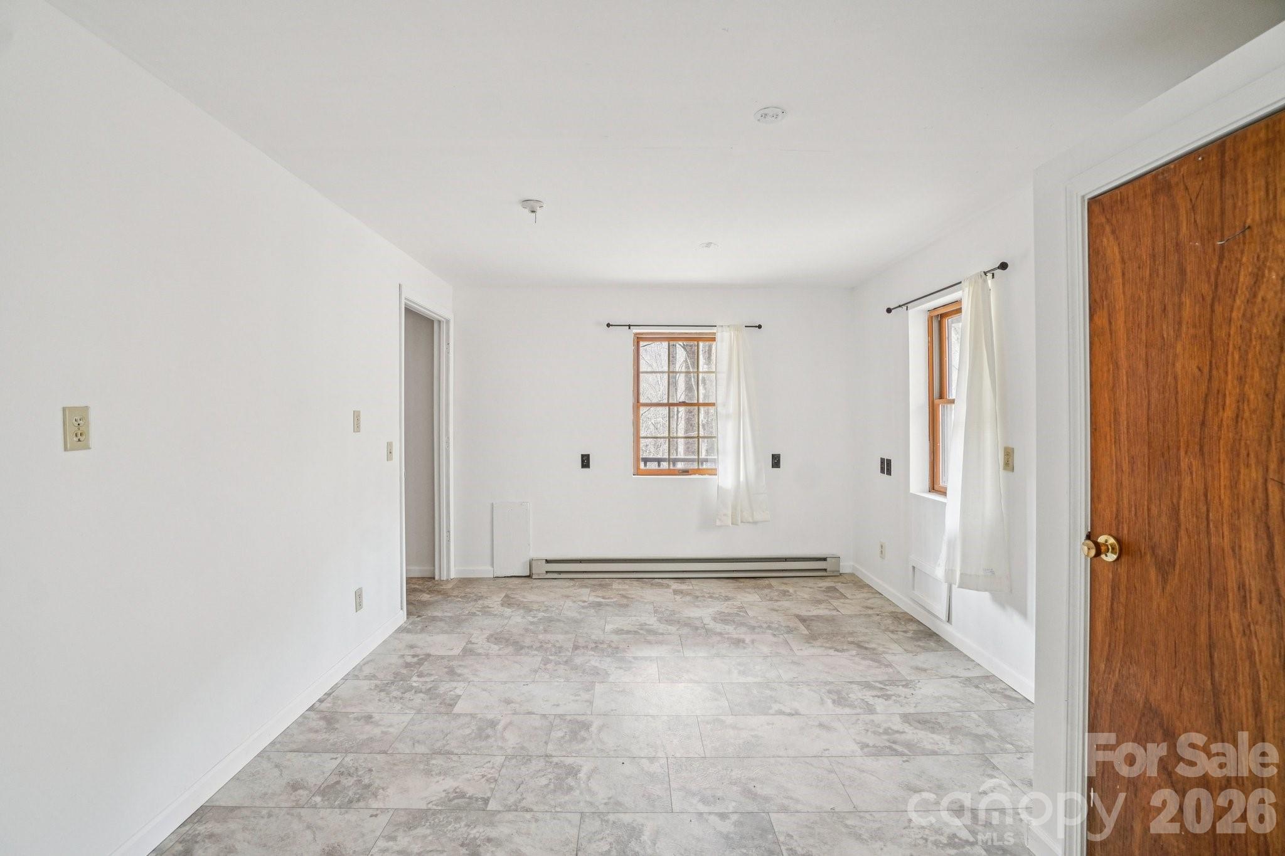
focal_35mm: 15
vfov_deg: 77.3
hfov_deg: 100.4
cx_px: 642
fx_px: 535
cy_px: 428
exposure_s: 1/13
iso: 400
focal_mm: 10
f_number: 8
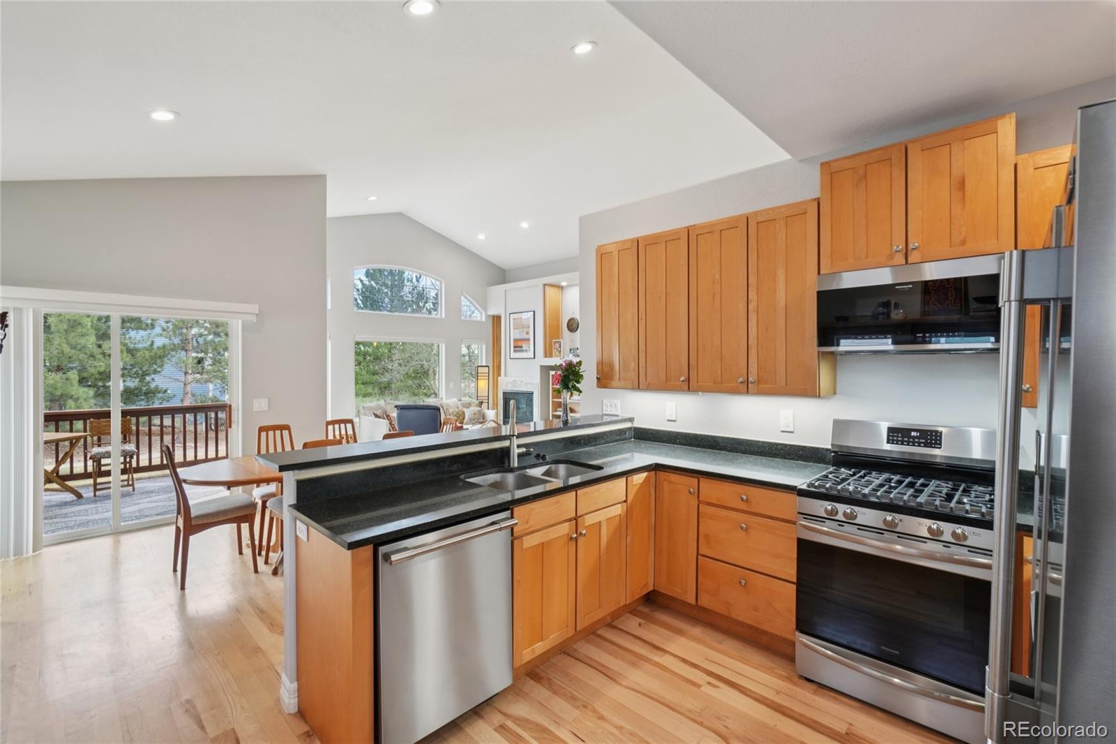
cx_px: 558
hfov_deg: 100.4
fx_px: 465
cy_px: 372
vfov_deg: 77.3
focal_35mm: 15
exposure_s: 1/15
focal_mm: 10
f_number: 8
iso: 400
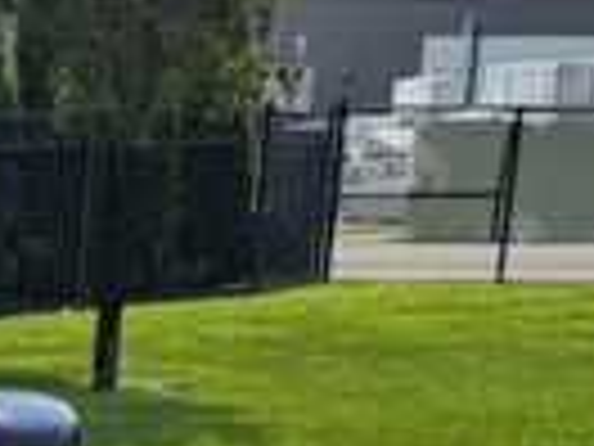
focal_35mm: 116
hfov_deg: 14.4
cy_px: 716
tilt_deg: -16.1
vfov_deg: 12.0
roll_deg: +0.6
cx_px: -558
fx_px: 1991
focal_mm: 6.76
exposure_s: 1/2907
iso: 80
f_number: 1.78
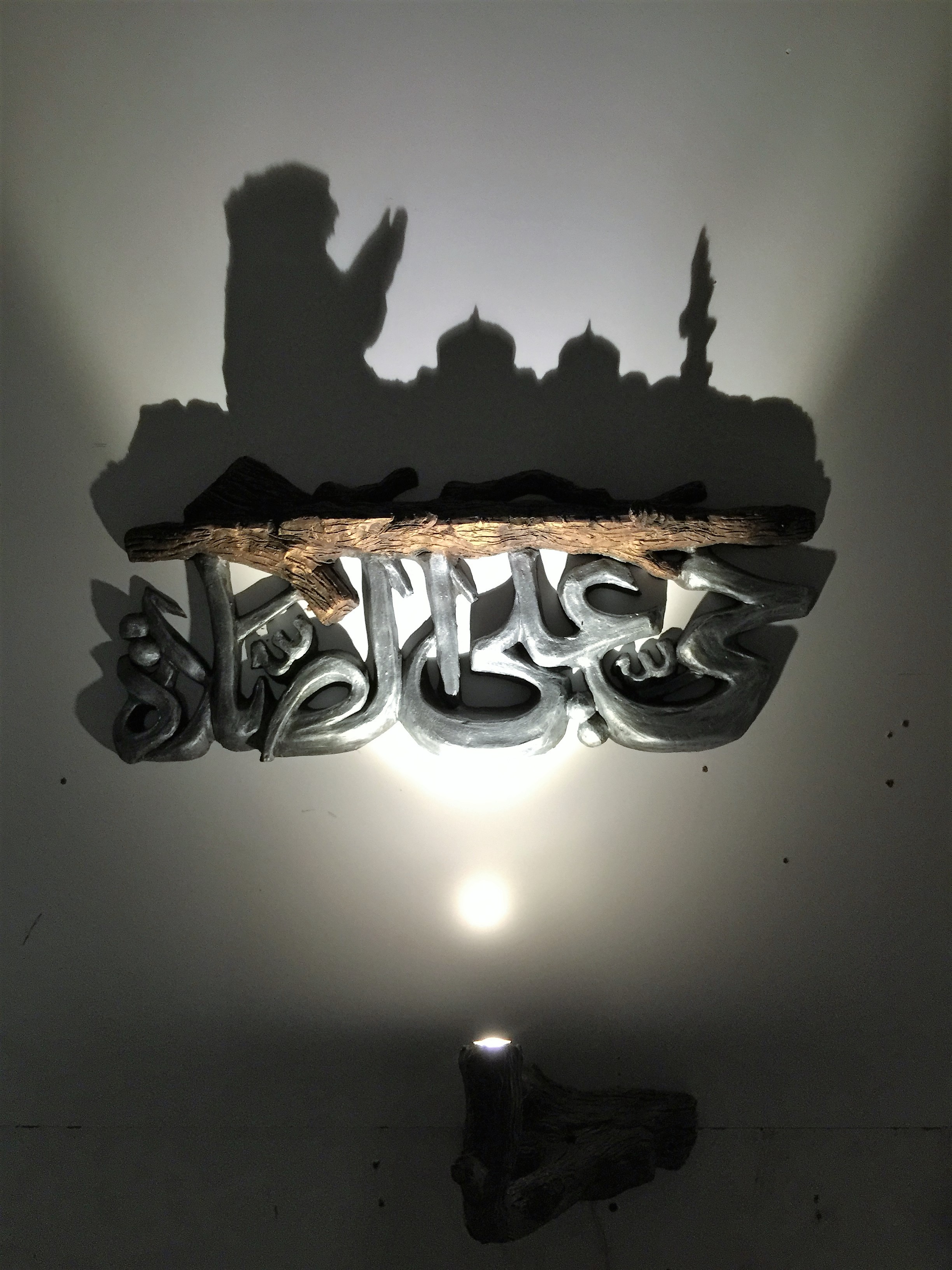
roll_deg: -0.7
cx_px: 476
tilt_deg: -0.9
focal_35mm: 29
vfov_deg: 61.7
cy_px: 635
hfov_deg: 48.2
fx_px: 1063
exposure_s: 1/17
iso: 160
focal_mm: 4.15
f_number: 2.2
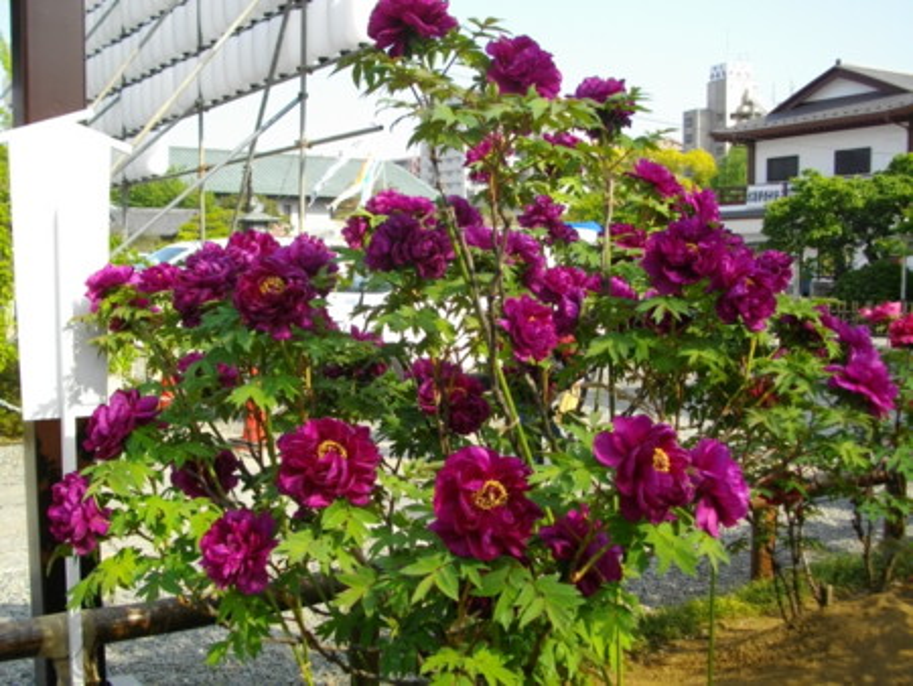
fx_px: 1056
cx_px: 456
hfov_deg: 46.8
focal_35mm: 40
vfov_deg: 36.0
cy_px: 343
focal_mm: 7.1
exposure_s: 1/400
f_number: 3.2
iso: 100
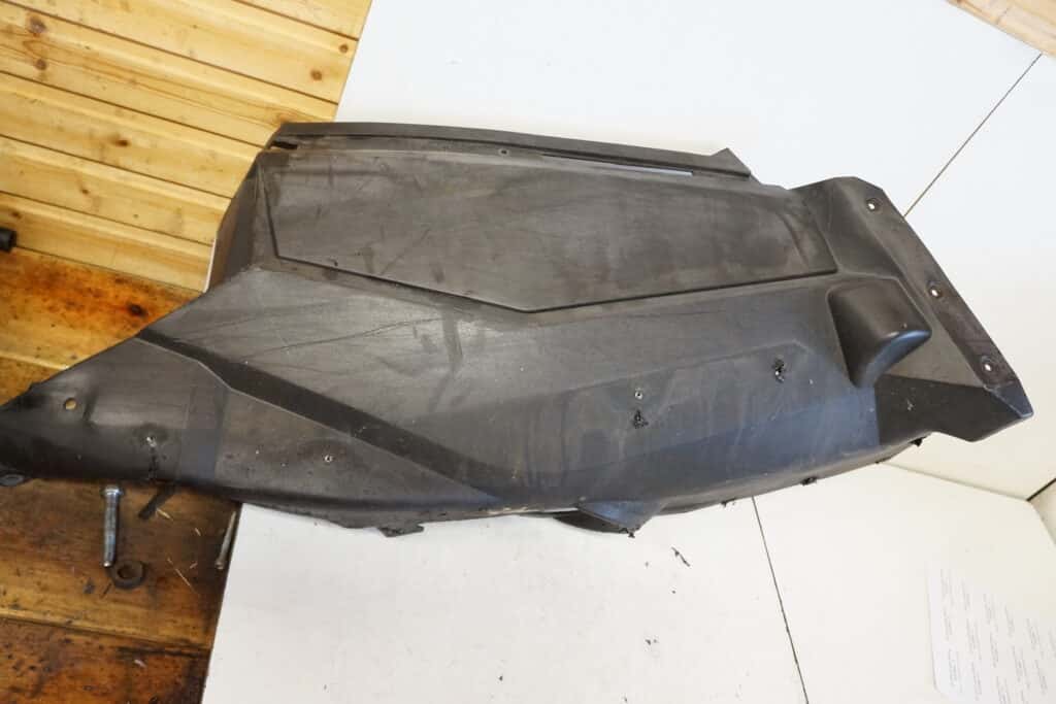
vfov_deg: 47.9
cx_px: 528
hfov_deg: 67.4
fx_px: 792
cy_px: 352
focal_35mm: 27
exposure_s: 1/40
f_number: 5
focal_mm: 18
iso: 3200
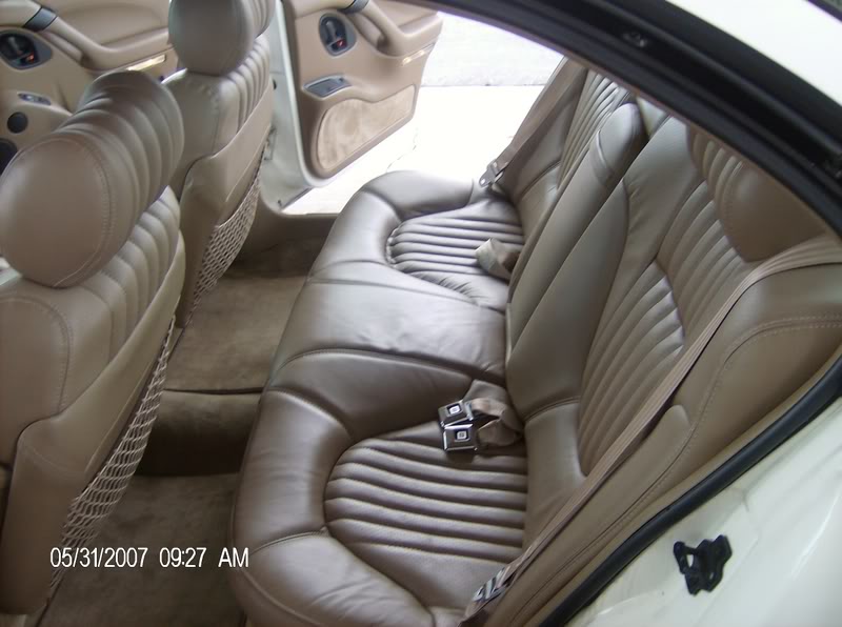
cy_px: 314
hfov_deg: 51.5
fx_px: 874
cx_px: 421
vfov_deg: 39.5
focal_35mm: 36
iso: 100
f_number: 2.8
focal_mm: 6
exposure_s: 1/98.7
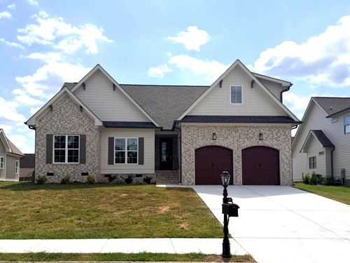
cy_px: 132
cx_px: 175
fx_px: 243
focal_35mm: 24
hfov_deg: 71.6
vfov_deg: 56.8
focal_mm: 6.76
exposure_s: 1/10309
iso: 80
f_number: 1.78
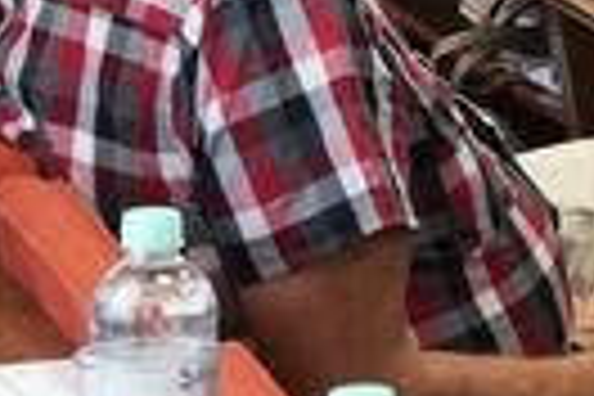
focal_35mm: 373
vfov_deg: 3.7
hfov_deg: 5.0
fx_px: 6154
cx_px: 2218
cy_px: -394
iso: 3200
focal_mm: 48
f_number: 8
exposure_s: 1/50
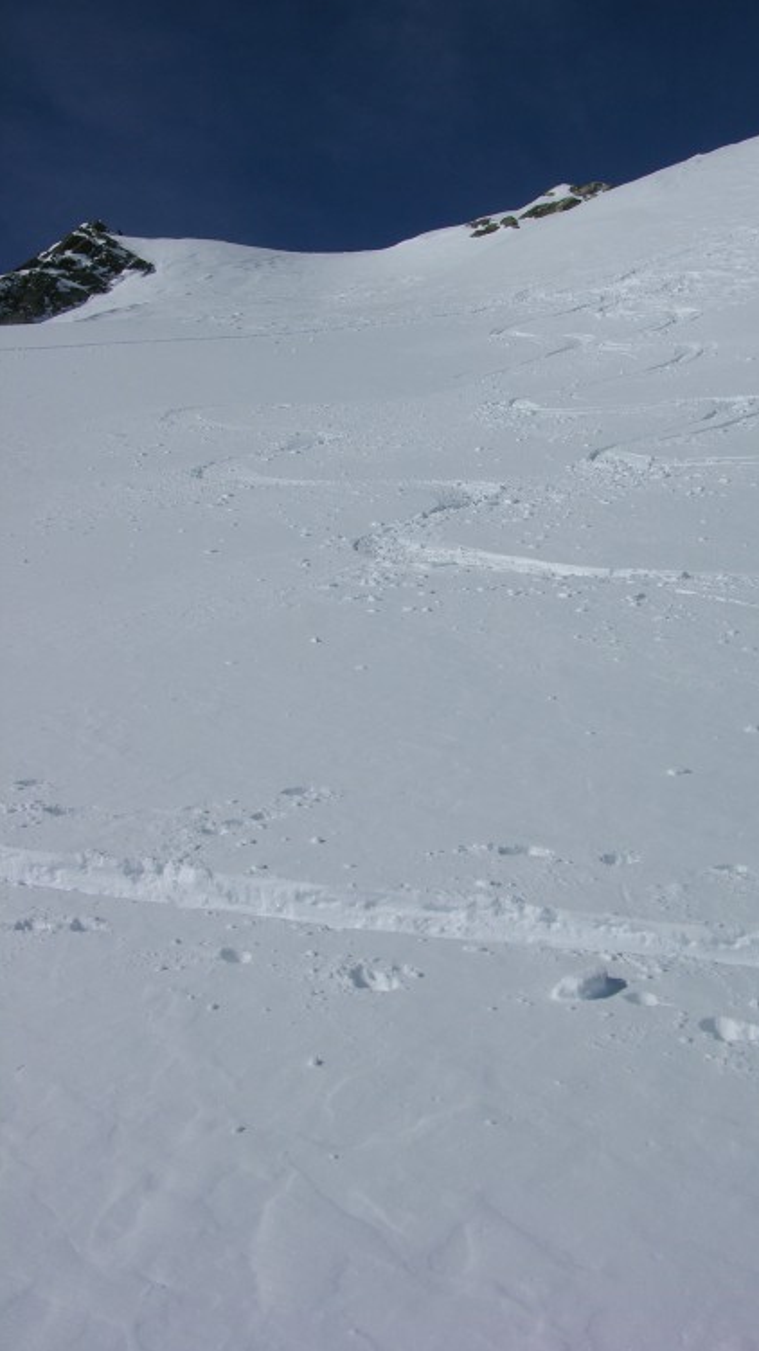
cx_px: 516
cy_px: 662
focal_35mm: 39
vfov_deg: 51.6
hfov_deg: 30.1
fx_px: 1396
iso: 50
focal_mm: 8.9
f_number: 8
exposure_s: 1/786
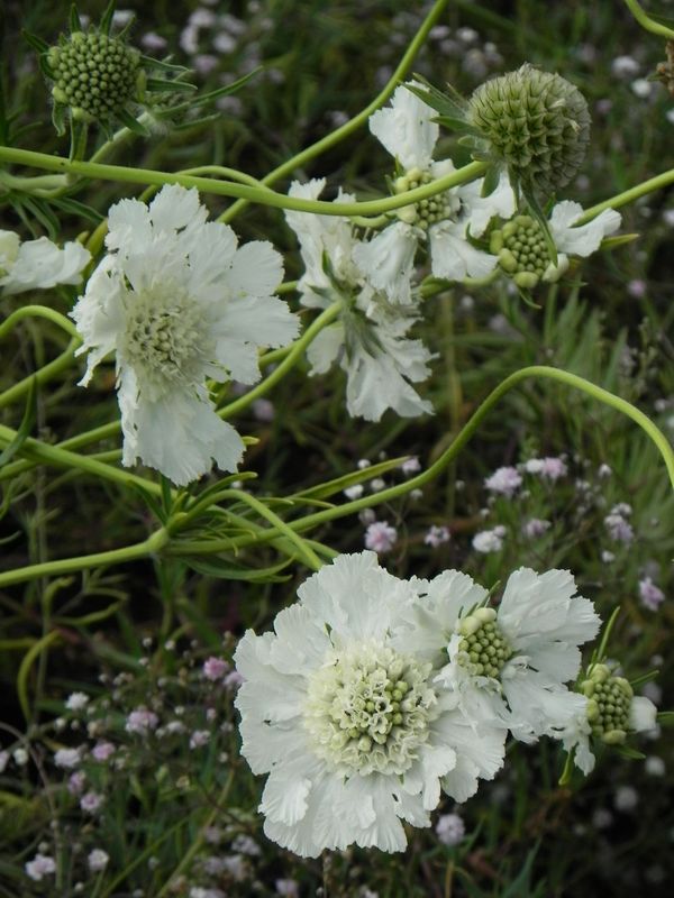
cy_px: 449
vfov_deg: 5.3
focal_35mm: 377
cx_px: 337
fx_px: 9787
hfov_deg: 3.9
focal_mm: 67.2
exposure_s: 1/50
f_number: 5
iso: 160
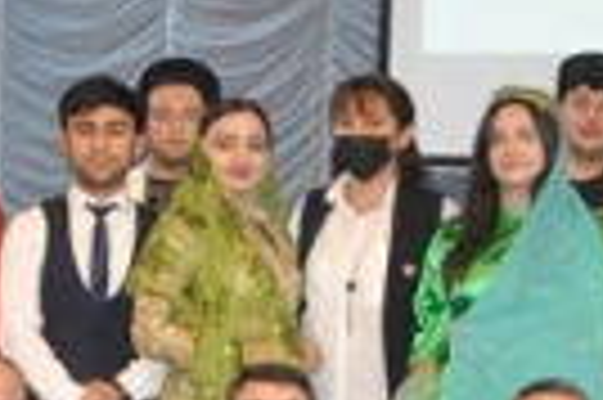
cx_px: 837
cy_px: 128
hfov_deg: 10.6
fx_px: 3145
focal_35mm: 188
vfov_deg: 7.3
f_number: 3.8
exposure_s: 1/60
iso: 800
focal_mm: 21
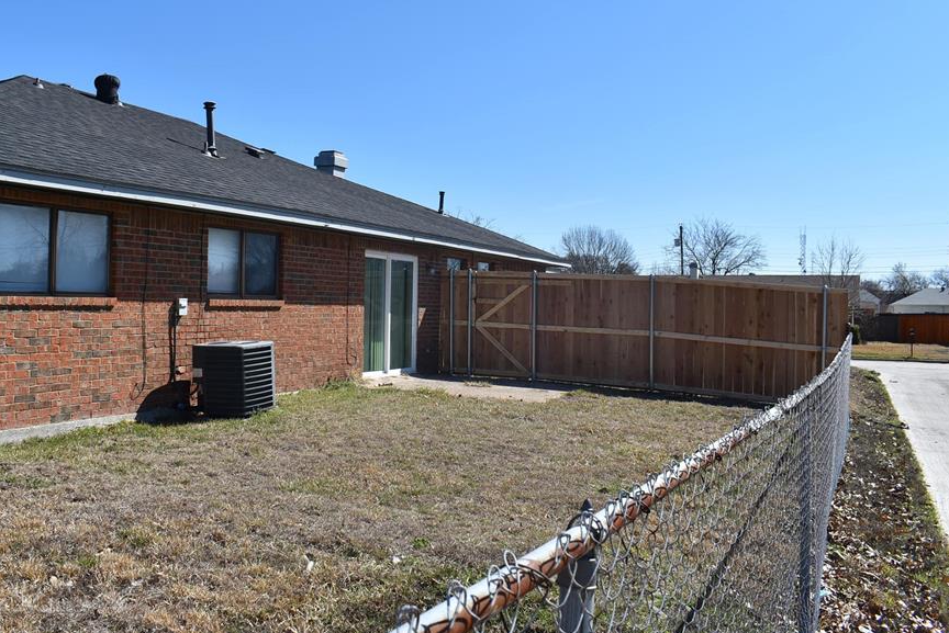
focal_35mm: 32
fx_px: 844
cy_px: 286
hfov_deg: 58.4
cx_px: 402
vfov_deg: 41.1
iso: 100
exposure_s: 1/250
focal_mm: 18
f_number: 8
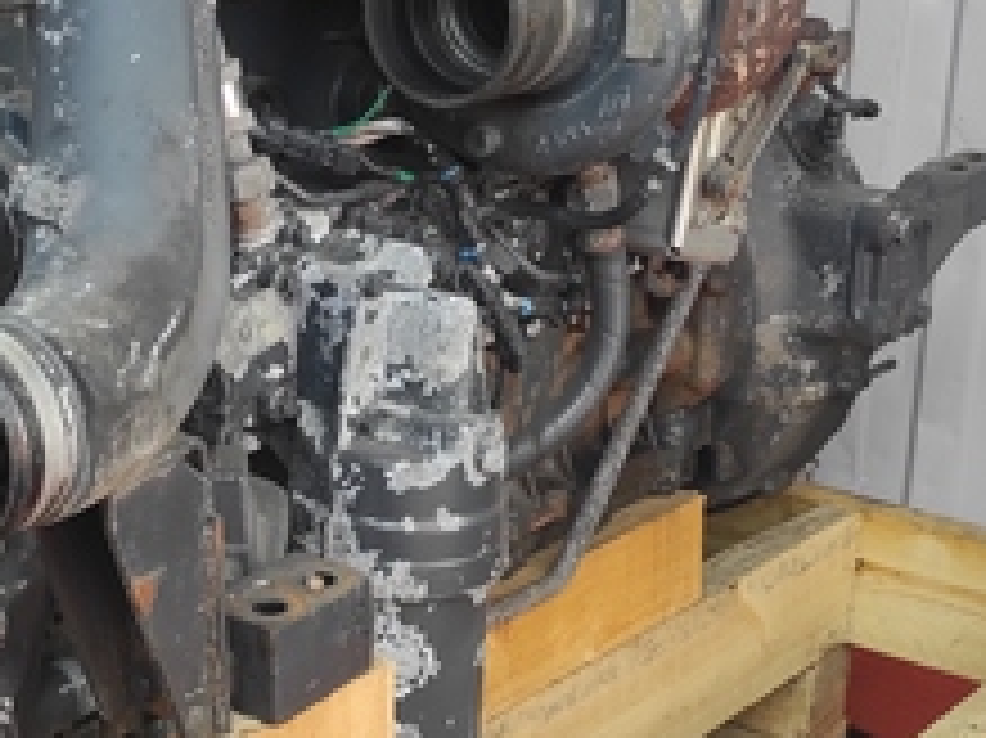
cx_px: 189
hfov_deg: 26.2
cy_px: 232
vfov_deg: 20.1
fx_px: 2078
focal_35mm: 73
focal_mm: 5.43
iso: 102
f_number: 1.89
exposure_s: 1/100
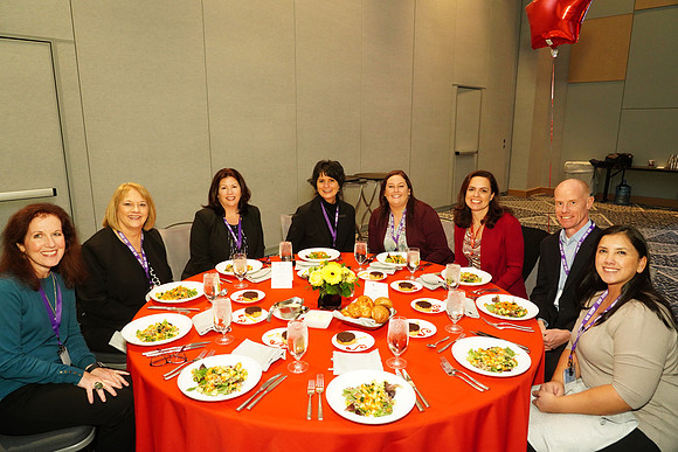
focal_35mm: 24
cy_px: 226
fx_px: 452
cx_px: 339
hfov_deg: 73.7
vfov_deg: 53.2
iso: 4000
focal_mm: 24
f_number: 5.6
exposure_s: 1/100
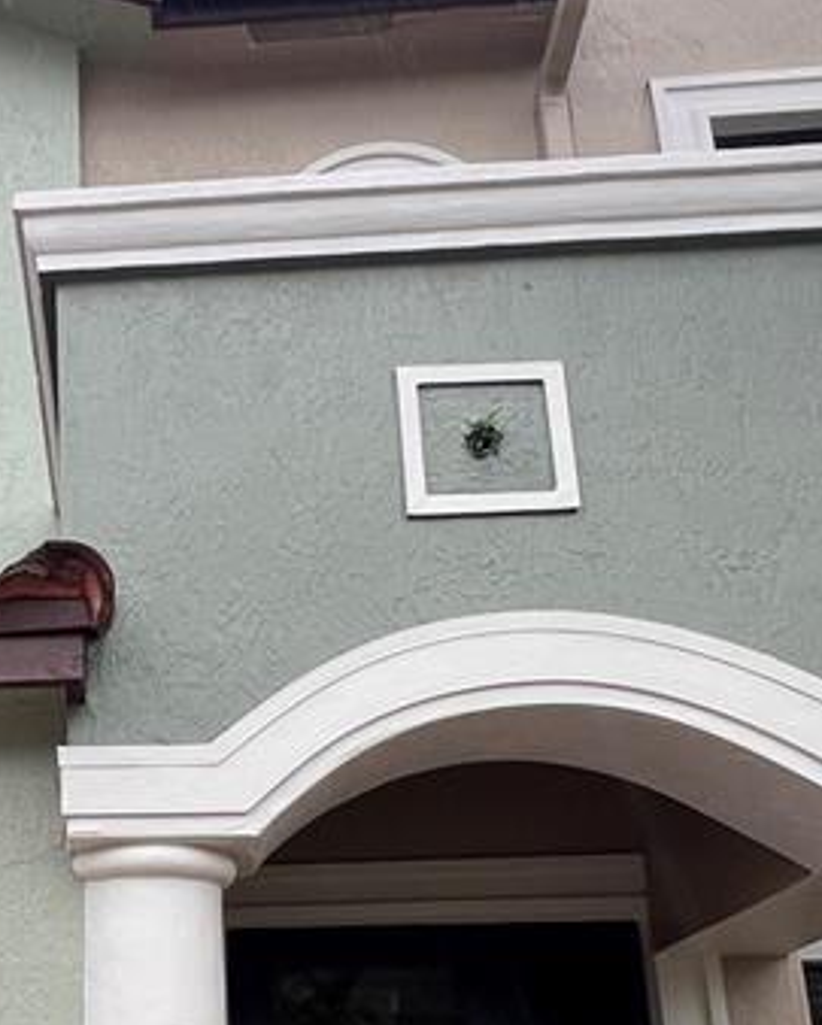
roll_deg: -0.4
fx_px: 1367
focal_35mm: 45
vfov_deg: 39.8
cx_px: -42
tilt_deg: +18.0
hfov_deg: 30.5
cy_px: 791
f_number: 1.8
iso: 32
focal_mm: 1.57
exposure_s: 1/99
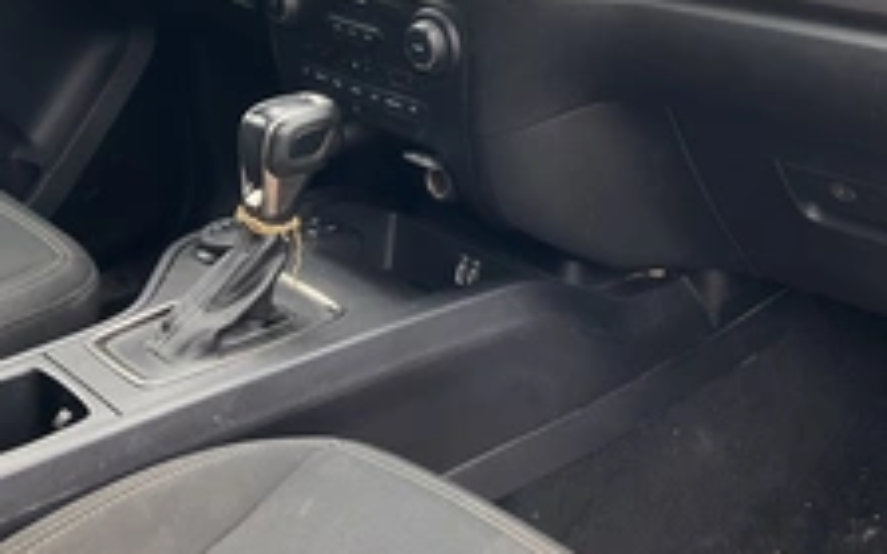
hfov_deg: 36.3
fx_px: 1330
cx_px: 634
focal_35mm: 55
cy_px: 51
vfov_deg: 22.9
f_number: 1.8
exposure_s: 1/122
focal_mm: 3
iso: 32
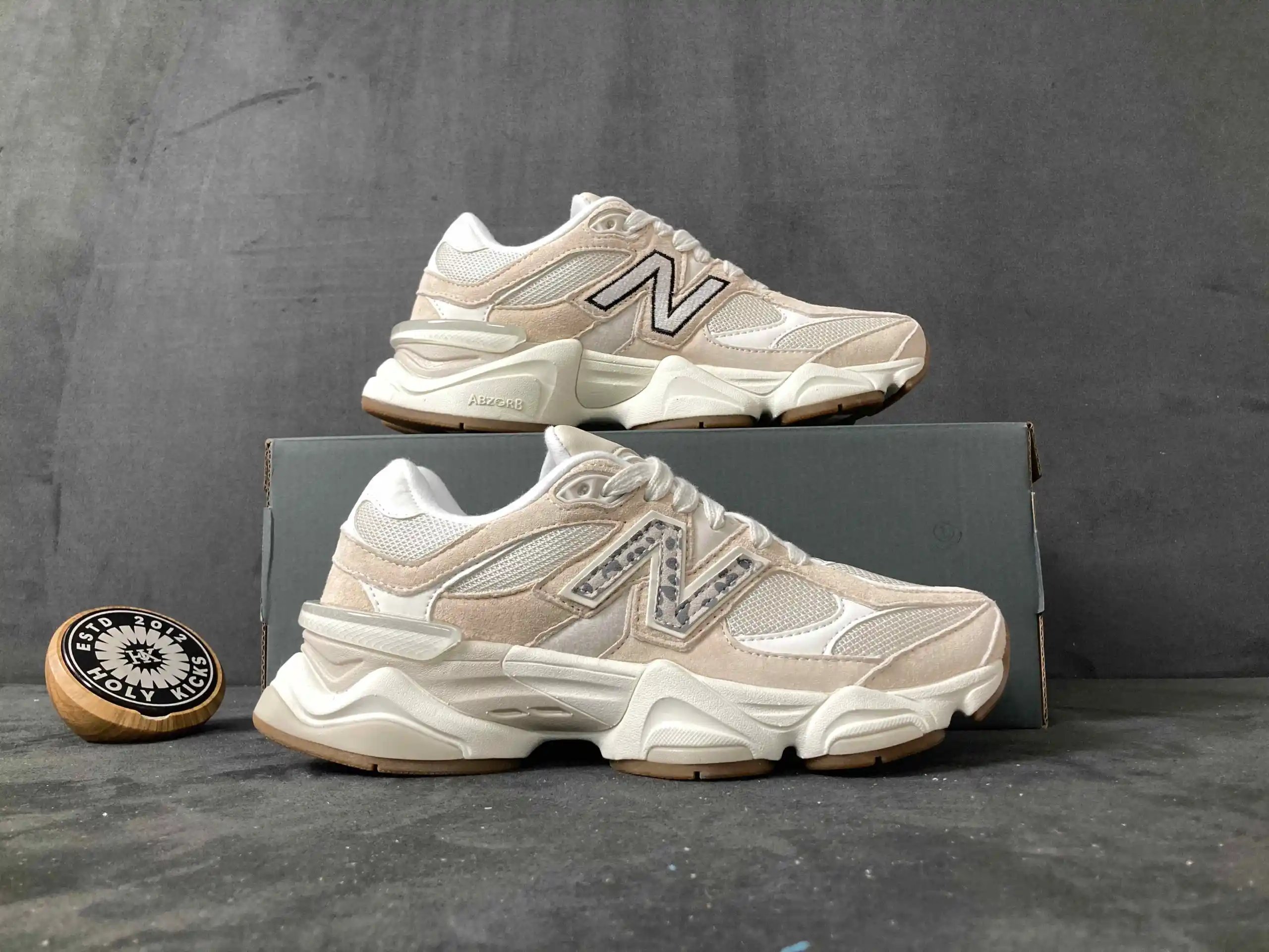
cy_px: 476
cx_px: 634
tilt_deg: +8.1
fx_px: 1026
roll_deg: -0.2
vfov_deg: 49.7
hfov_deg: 63.4
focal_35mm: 28
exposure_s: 1/60
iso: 160
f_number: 1.8
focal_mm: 3.99
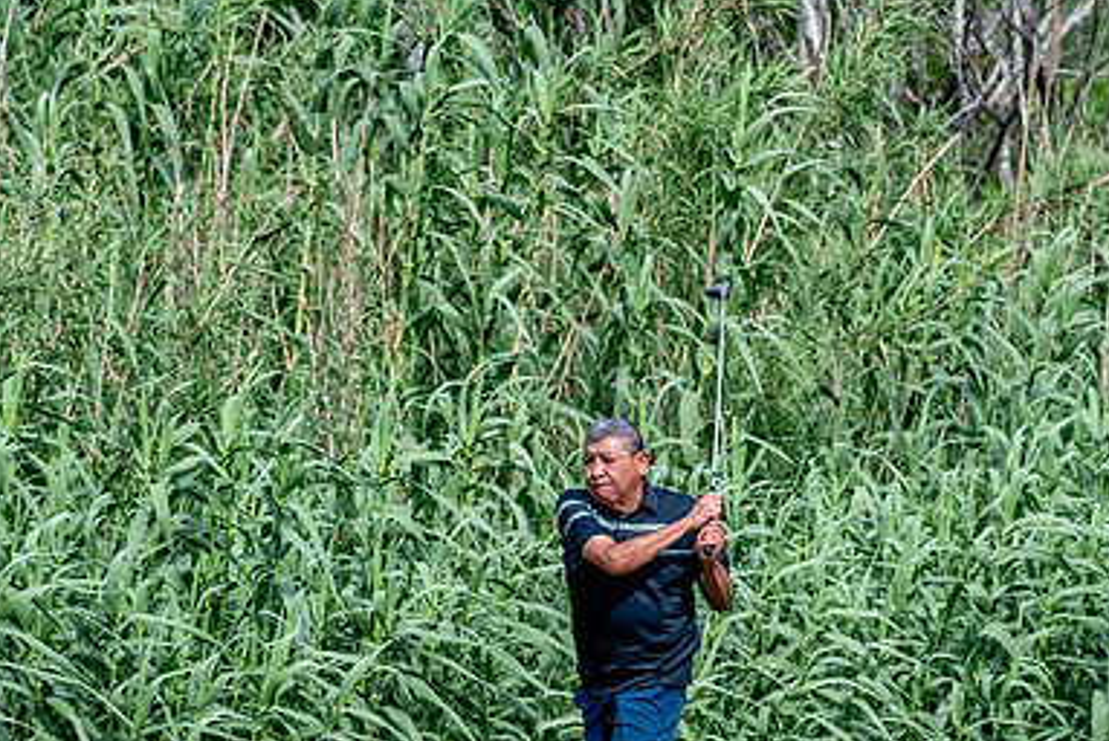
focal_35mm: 477
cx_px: 663
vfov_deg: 2.9
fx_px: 14705
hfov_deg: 4.3
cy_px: 522
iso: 1000
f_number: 5.6
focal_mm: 210
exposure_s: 1/2000
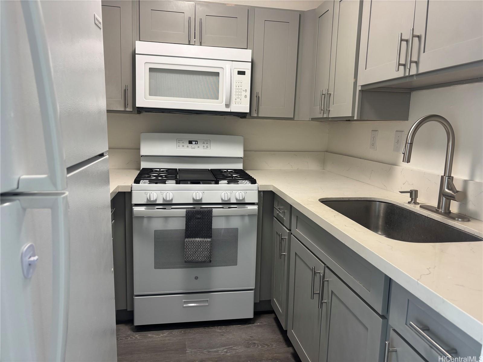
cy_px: 181
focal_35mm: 26
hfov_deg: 67.3
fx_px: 363
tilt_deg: -8.4
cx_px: 242
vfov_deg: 53.1
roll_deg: -1.9
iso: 100
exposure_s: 1/60
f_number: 1.6
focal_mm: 5.96
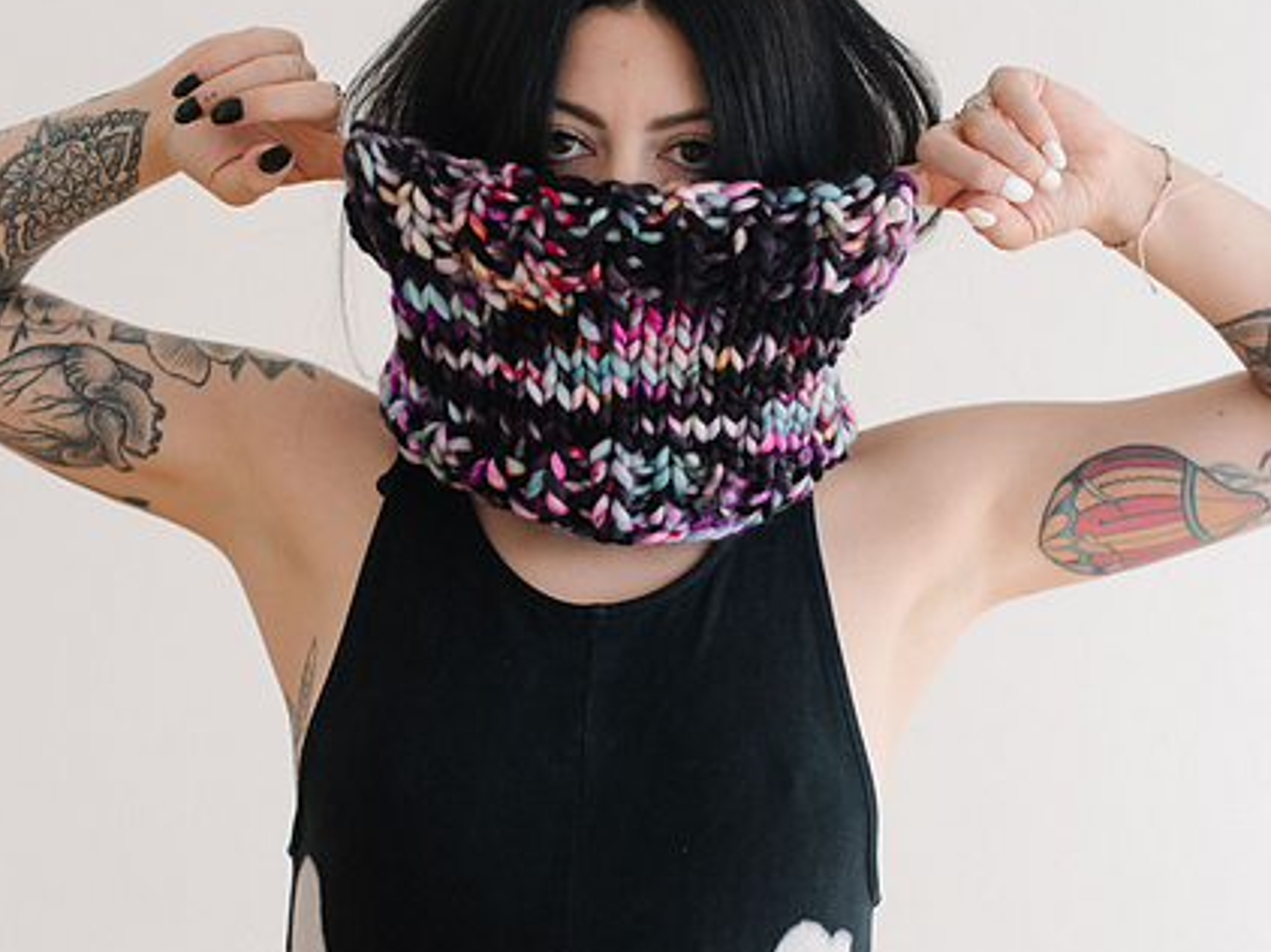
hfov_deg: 26.7
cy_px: 587
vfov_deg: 20.1
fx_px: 2679
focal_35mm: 73
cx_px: 637
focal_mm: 50
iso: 640
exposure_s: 1/320
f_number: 3.5
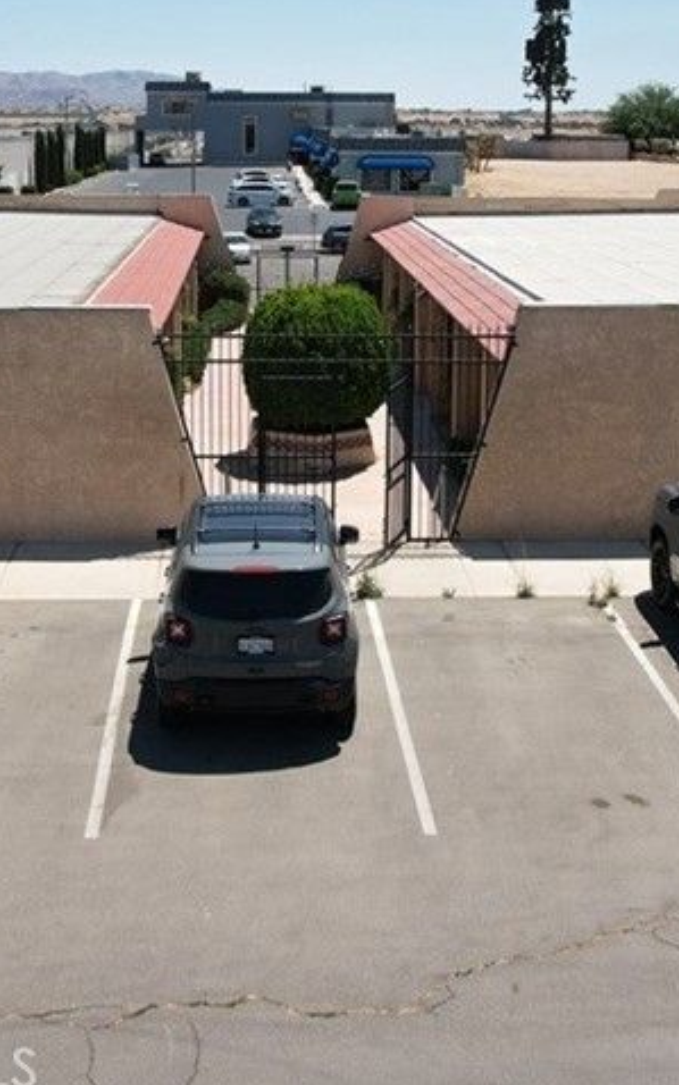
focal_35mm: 48
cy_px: 326
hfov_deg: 26.9
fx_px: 1420
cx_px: 302
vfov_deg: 41.1
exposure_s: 1/640
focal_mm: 8.38
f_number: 2.8
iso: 100
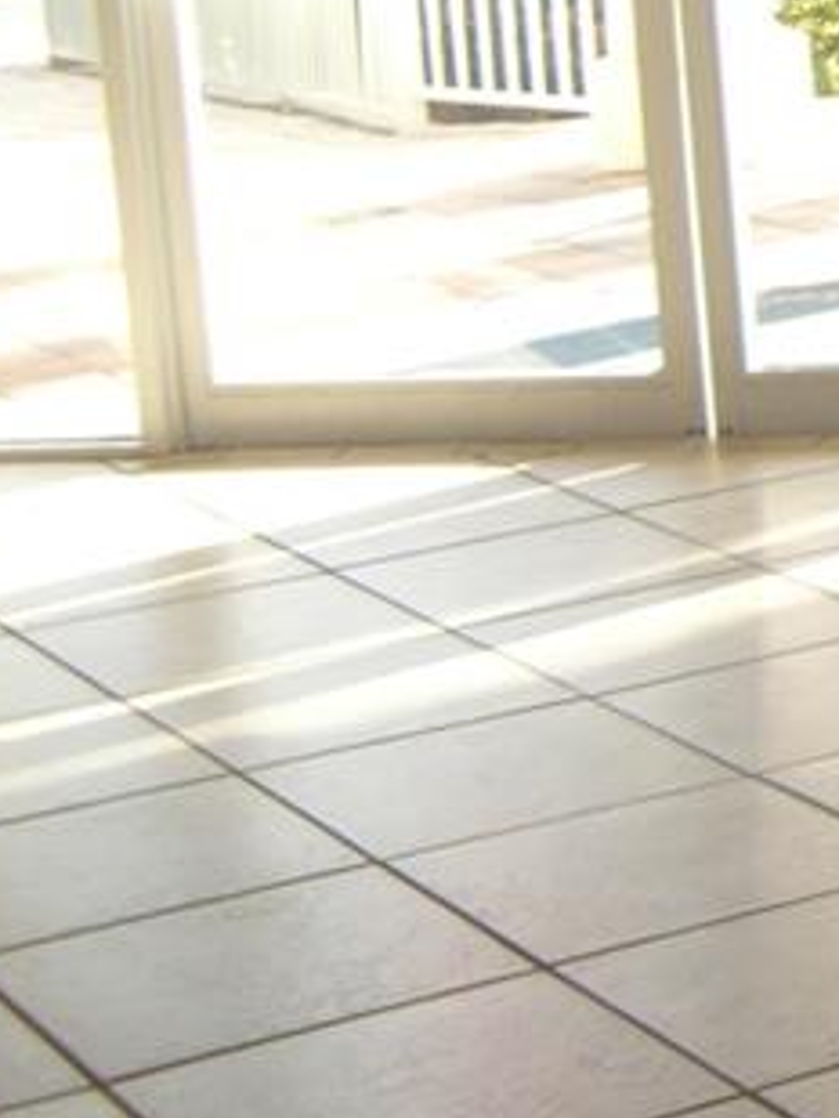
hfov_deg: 10.7
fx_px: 4069
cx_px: 1689
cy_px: 141
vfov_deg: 15.5
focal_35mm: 126
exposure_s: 1/100
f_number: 2.7
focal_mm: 6.2
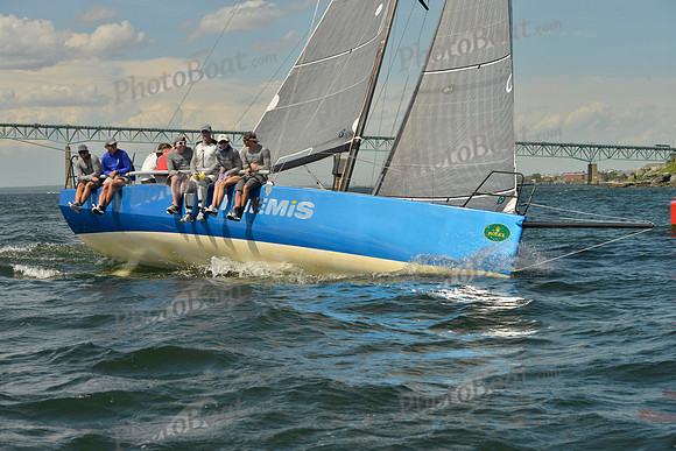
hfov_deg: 28.8
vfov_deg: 19.5
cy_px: 226
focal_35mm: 70
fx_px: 1315
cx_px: 338
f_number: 9
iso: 280
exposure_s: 1/1600
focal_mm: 70
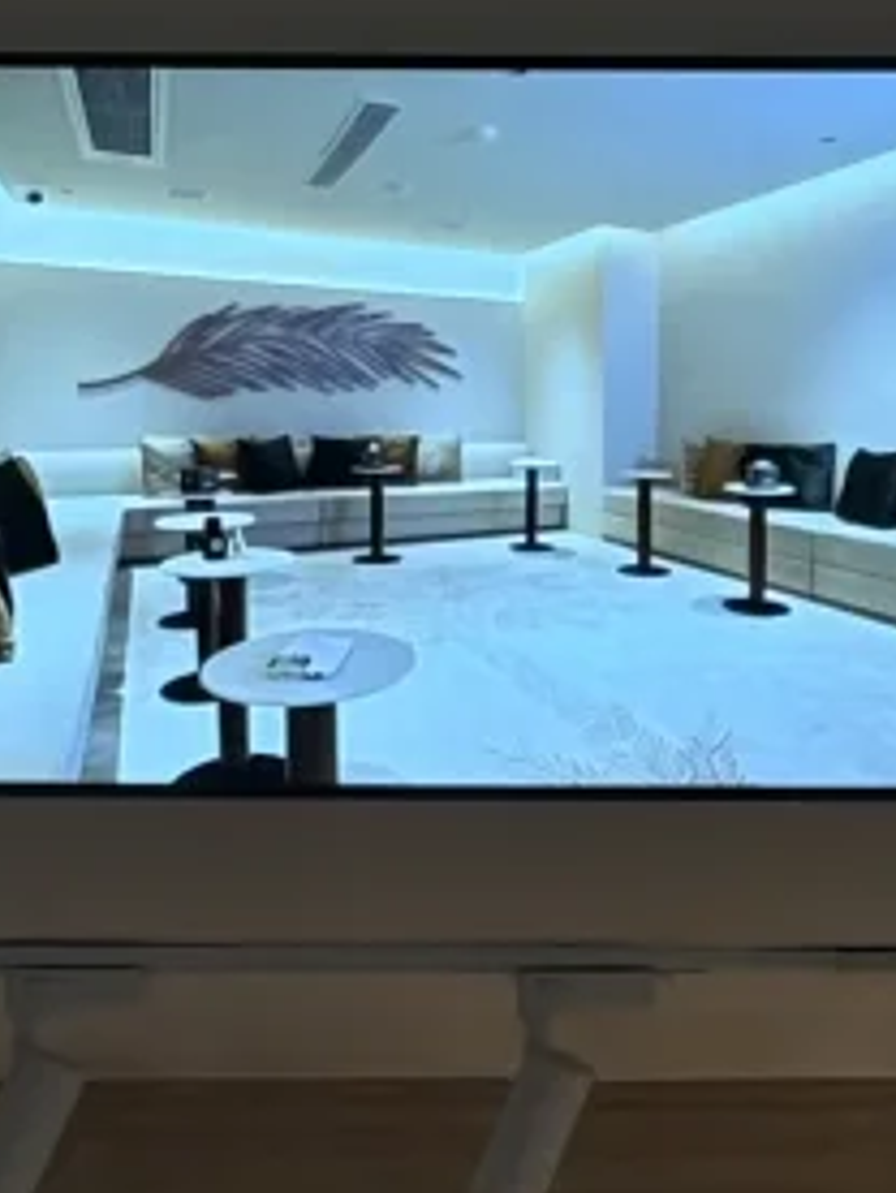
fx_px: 9311
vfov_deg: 7.2
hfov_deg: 5.5
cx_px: 698
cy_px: 1822
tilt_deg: +3.6
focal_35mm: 270
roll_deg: +1.1
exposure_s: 1/100
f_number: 1.6
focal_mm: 5.96
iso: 100
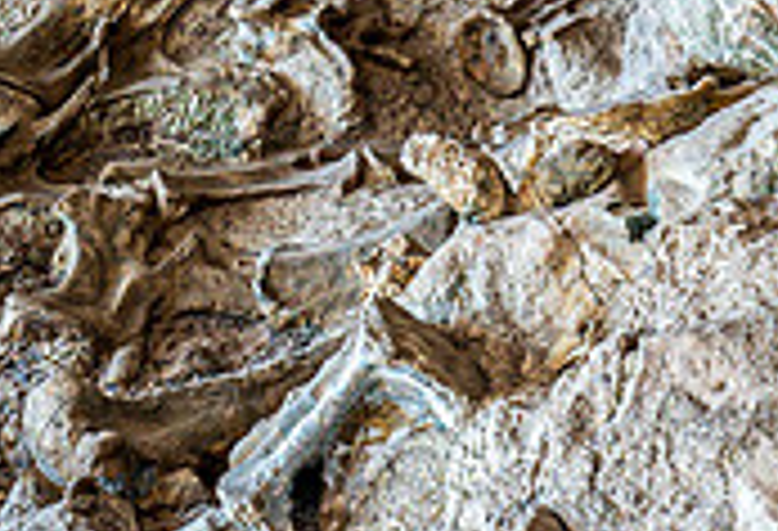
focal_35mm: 278
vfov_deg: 5.0
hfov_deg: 7.2
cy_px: 195
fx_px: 6050
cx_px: -412
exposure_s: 1/160
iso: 1000
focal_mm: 70
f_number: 4
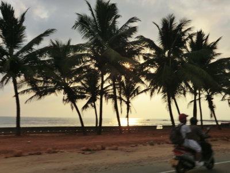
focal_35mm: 34
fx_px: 226
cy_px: 86
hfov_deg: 54.0
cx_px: 115
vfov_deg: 41.8
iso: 80
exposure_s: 1/250
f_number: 8.4
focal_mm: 6.1
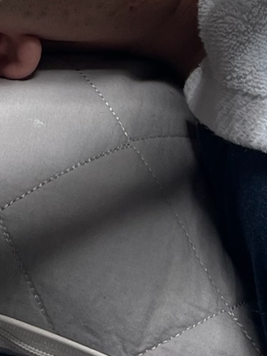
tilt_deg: -25.8
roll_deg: +0.6
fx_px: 1192
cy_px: -359
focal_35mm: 116
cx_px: -17
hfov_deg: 12.6
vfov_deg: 14.2
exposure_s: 1/108
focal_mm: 5.1
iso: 32
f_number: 1.6
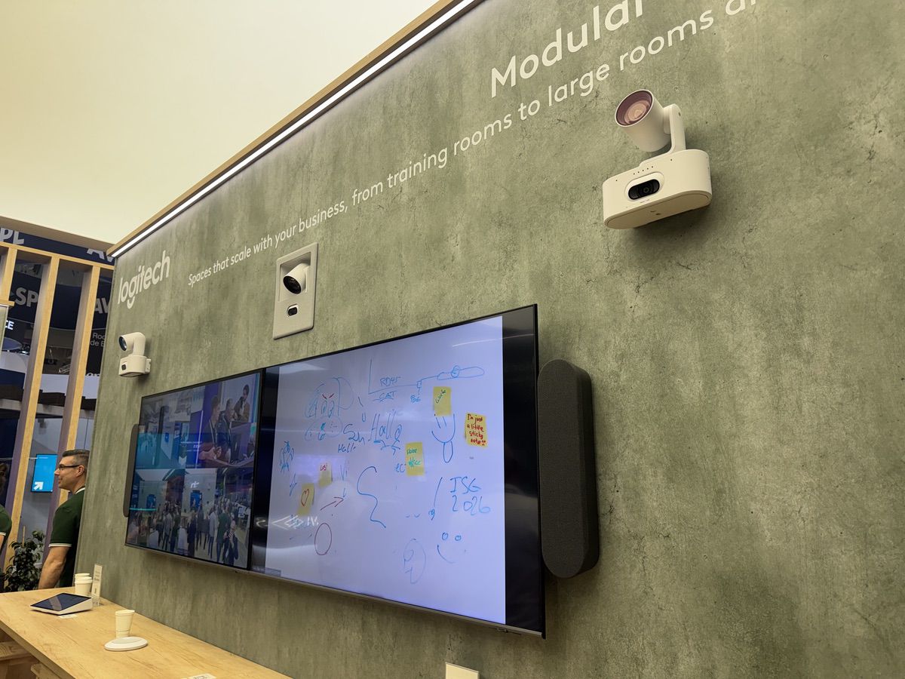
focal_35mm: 24
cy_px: 340
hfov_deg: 71.6
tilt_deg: +12.8
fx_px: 627
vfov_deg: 56.8
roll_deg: -0.2
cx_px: 452
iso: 64
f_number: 1.78
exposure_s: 1/100
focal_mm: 6.76
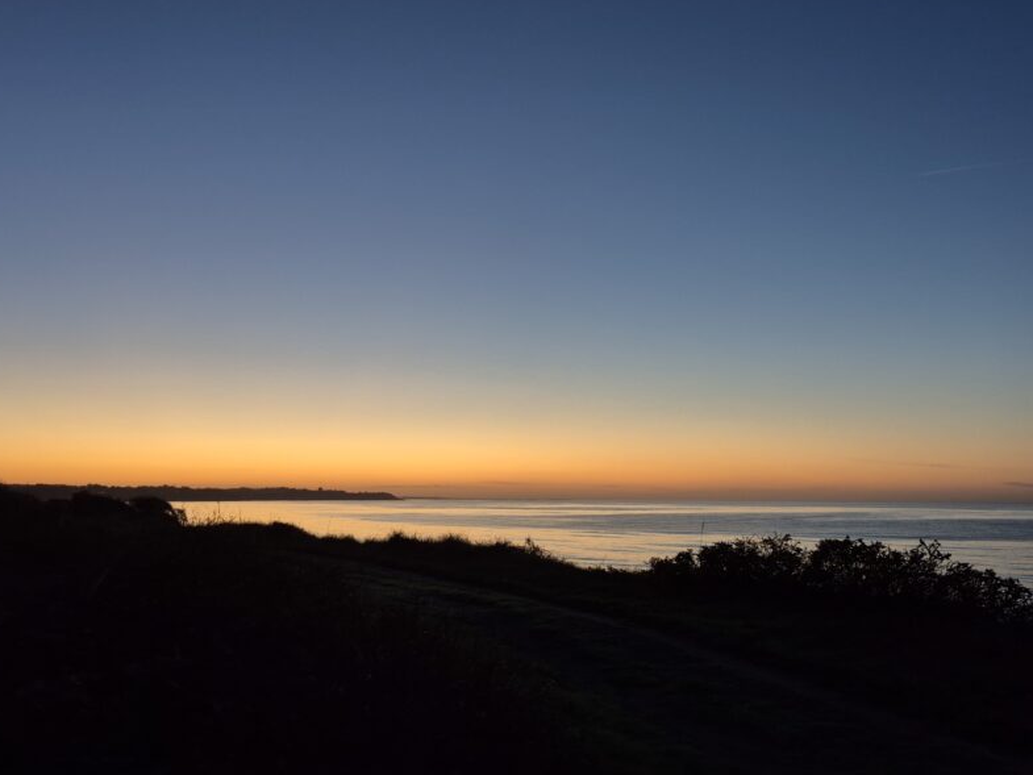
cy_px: 449
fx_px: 895
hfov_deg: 59.9
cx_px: 529
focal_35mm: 30
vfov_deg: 46.6
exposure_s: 1/100
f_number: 1.8
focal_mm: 5.4
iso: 320
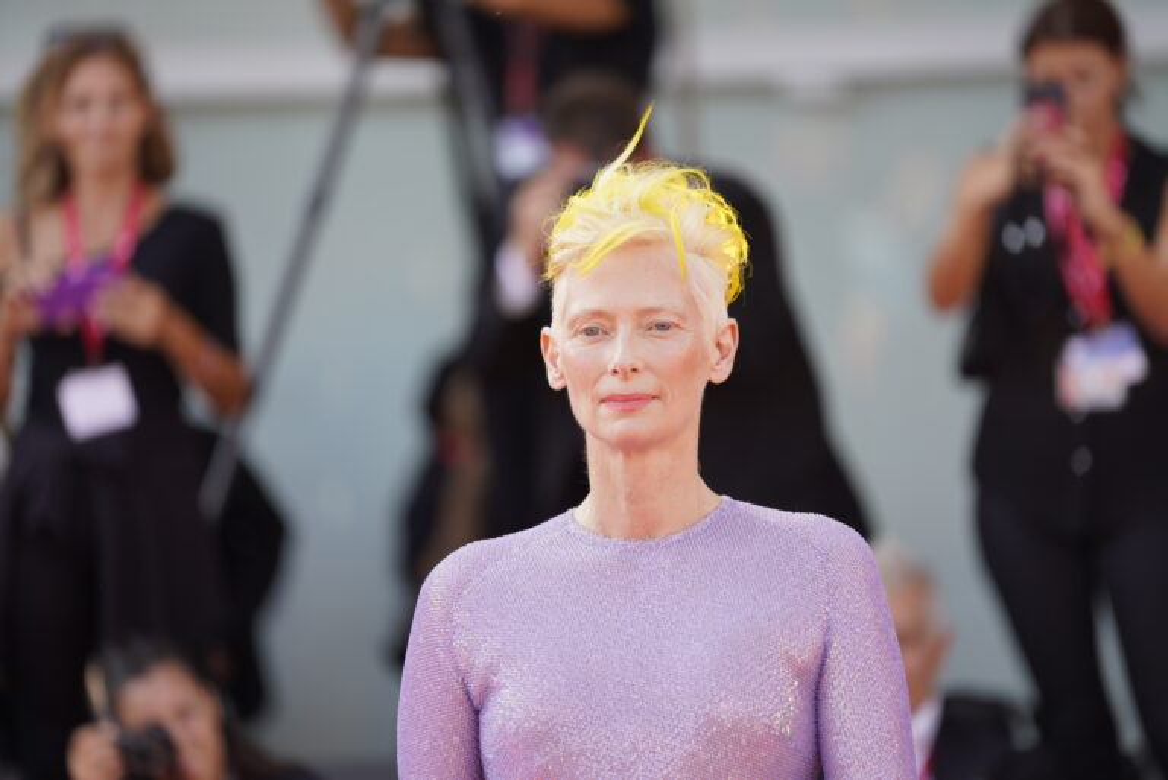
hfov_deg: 10.3
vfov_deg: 6.9
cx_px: 584
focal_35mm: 200
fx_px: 6492
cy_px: 390
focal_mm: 200
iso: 100
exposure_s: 1/320
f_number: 2.8
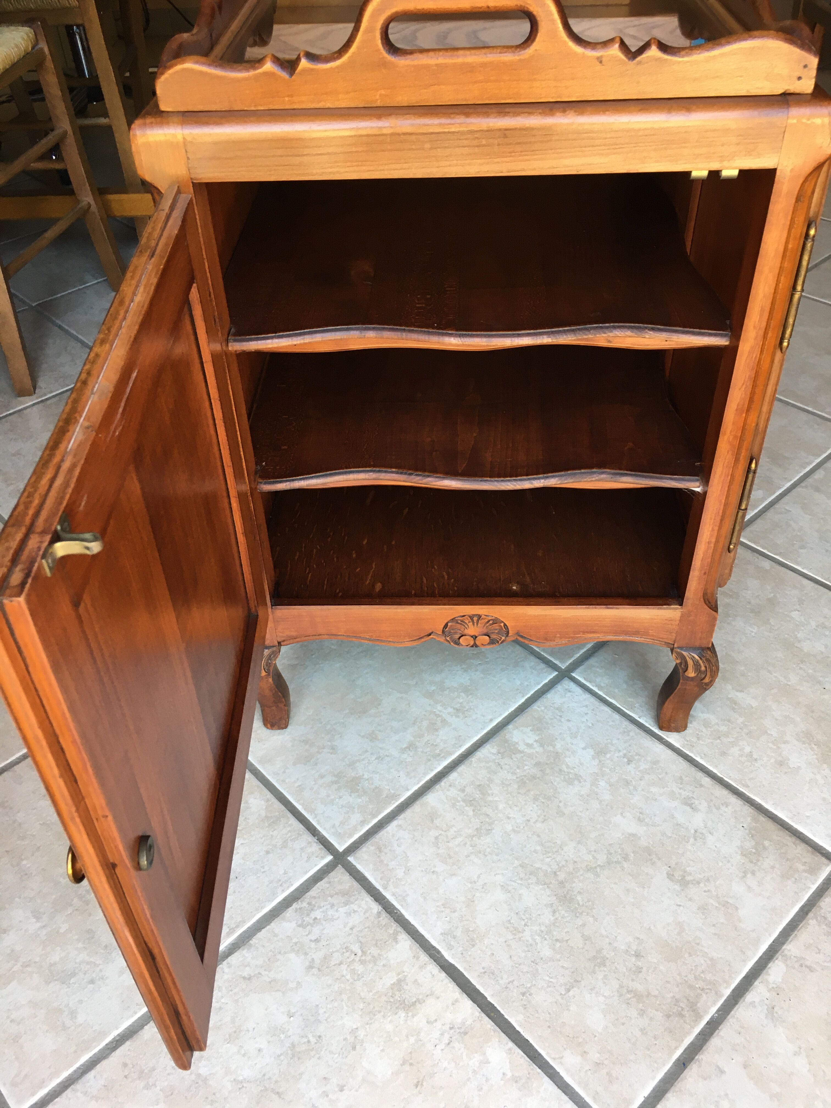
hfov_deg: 48.2
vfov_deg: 61.7
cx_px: 416
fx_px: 928
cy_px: 554
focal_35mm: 29
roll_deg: +4.0
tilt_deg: -40.2
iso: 40
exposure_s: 1/33
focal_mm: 4.15
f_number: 2.2
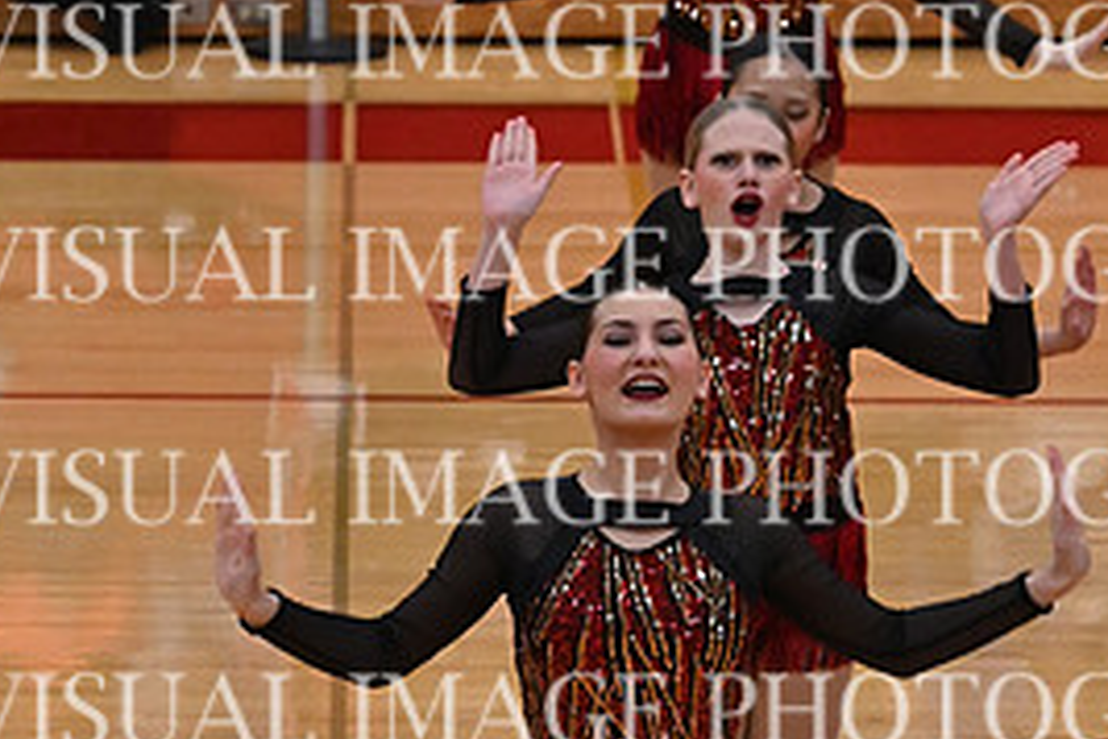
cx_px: 674
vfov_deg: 3.8
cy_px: 822
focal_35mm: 365
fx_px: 11233
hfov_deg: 5.6
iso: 5000
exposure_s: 1/400
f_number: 4
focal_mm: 112
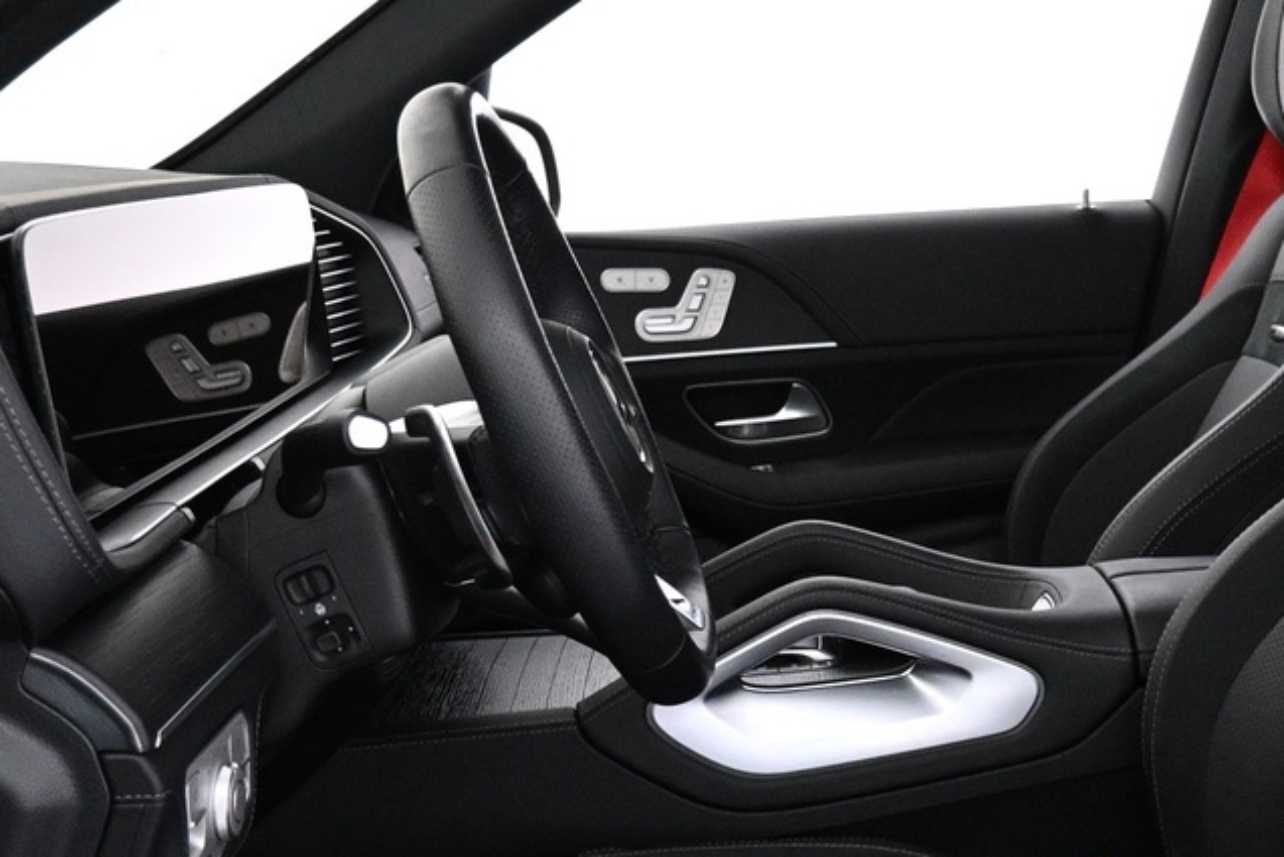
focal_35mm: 61
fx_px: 2176
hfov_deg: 32.7
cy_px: 615
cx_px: 820
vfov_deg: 22.1
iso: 3200
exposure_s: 1/60
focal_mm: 16
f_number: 3.5
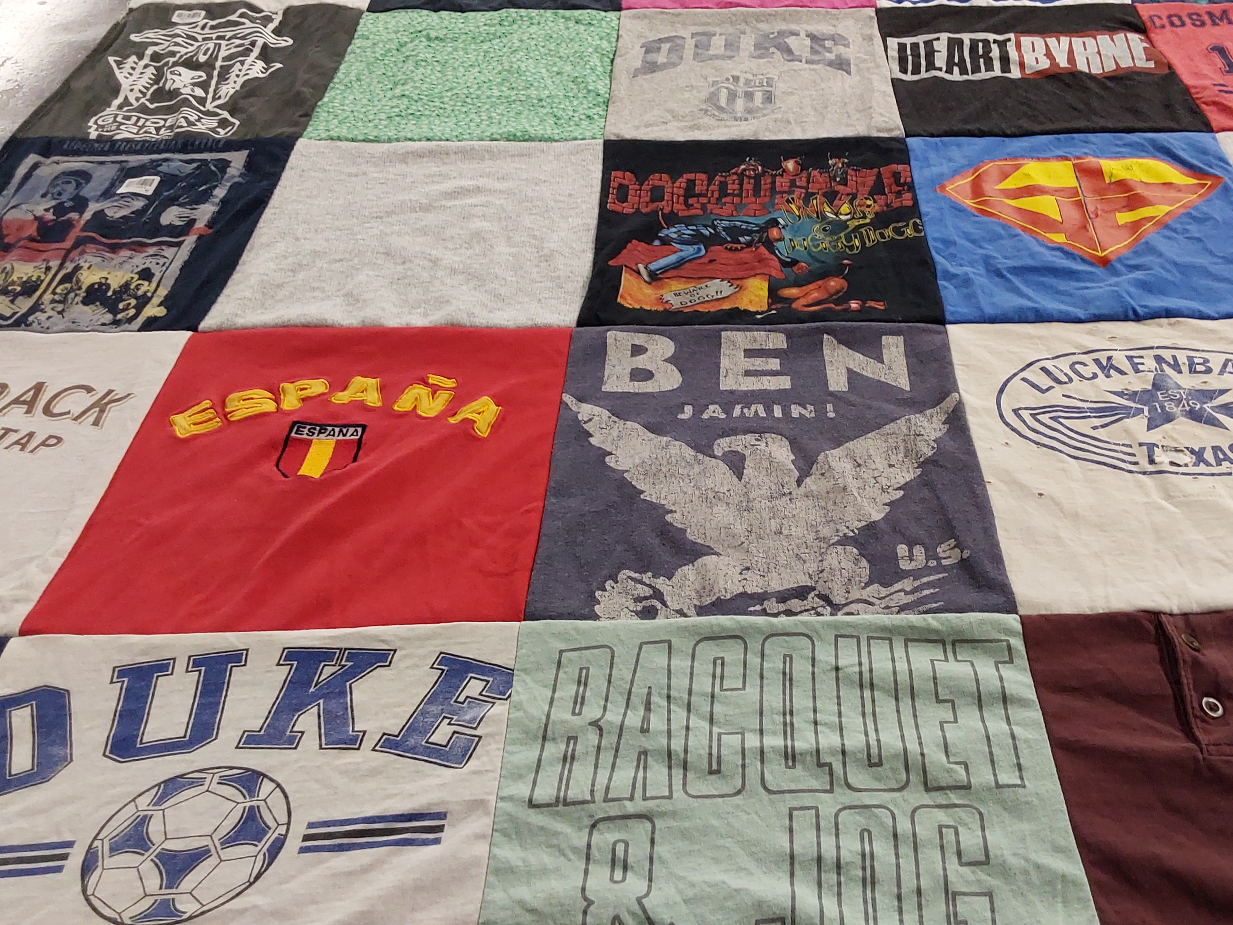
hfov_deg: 52.3
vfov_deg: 40.7
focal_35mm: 35
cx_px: 742
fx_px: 1247
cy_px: 431
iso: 100
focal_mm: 2.91
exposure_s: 1/60
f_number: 1.9
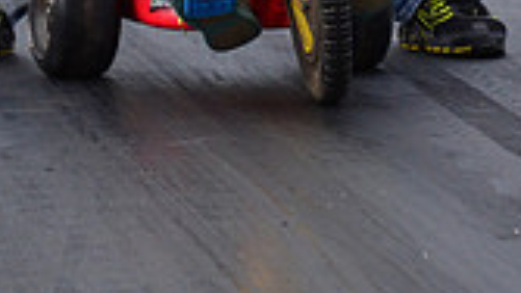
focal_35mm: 897
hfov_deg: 2.4
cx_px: 443
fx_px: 12391
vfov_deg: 1.4
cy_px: -287
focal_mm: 165
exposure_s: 1/2000
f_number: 5.6
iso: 1000
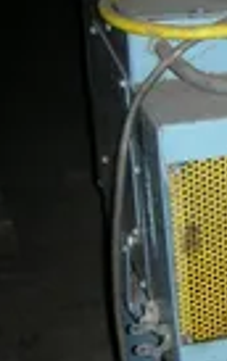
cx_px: 470
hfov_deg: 11.0
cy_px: 235
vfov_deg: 19.2
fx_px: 1066
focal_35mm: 108
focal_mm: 5.8
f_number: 3
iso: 114
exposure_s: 1/60.1
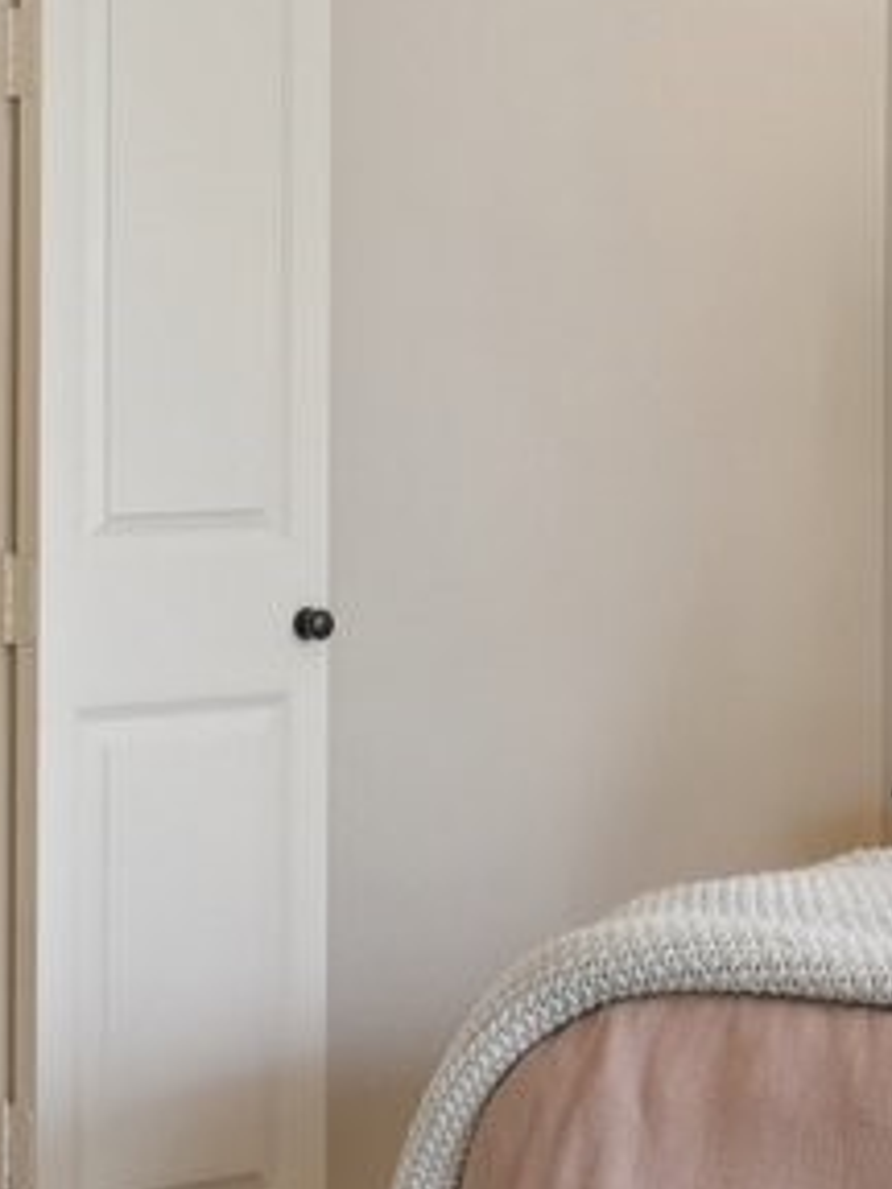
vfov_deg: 15.9
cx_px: 991
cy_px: 217
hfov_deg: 11.9
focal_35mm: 123
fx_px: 4226
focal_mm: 18
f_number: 8
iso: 400
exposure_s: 1/13
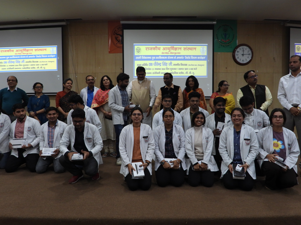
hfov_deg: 67.3
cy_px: 112
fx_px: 226
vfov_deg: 53.1
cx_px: 150
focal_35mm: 26
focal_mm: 4.7
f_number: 2.8
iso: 220
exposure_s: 1/30
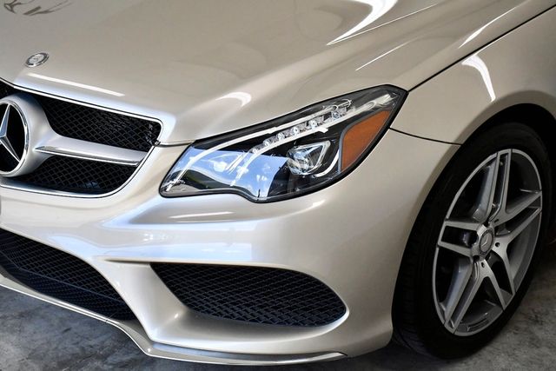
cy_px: 186
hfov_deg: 31.9
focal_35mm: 63
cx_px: 278
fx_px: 973
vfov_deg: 21.6
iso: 2000
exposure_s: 1/4000
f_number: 5.6
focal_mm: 42
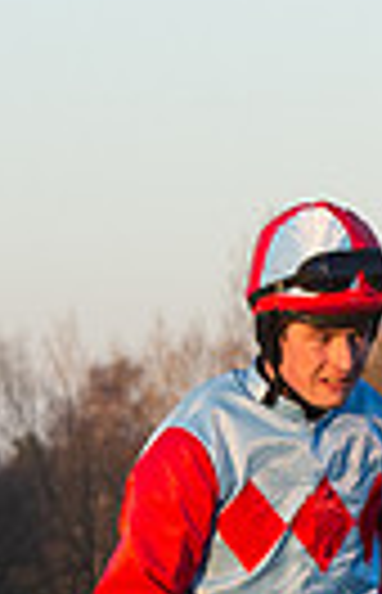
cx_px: 432
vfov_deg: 3.7
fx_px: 9083
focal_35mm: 557
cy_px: 976
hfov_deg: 2.4
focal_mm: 95
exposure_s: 1/400
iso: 1000
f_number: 9
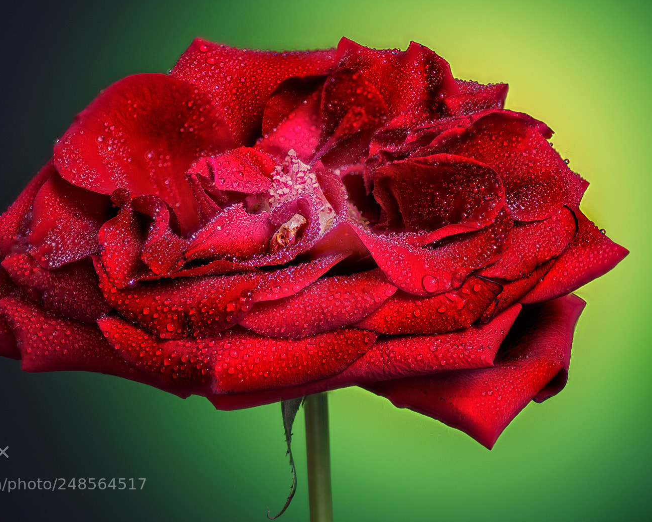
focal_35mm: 104
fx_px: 2007
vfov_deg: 14.8
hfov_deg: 18.4
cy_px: 255
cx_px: 285
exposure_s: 1/13
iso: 100
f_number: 3.5
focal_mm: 90
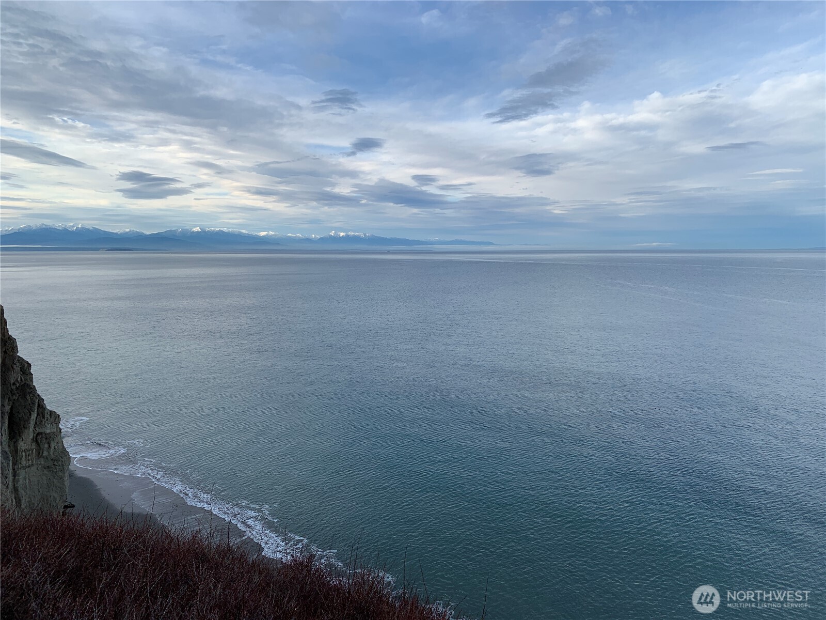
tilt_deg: -4.7
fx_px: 620
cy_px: 310
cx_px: 413
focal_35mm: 26
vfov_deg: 53.1
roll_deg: +0.1
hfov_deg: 67.3
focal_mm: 4.25
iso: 25
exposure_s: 1/981
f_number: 1.8
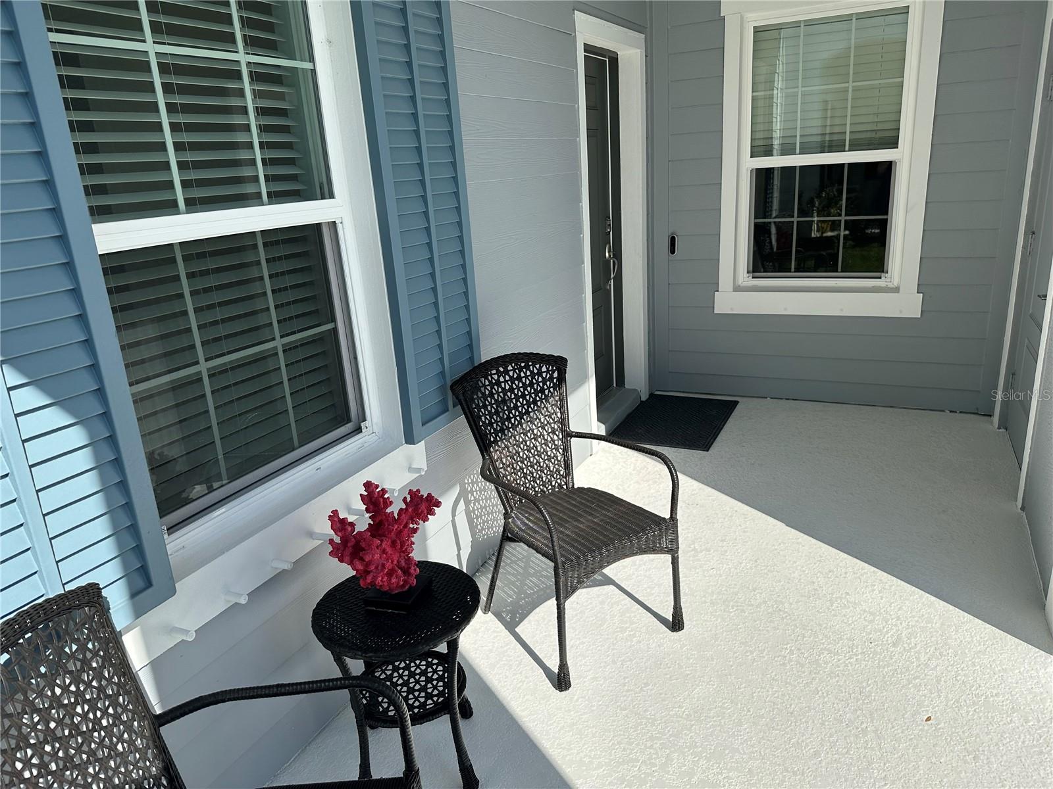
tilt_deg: -18.2
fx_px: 730
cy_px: 394
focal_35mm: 24
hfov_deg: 71.6
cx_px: 526
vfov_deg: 56.8
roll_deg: +3.9
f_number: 1.78
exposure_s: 1/4348
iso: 80
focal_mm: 6.86
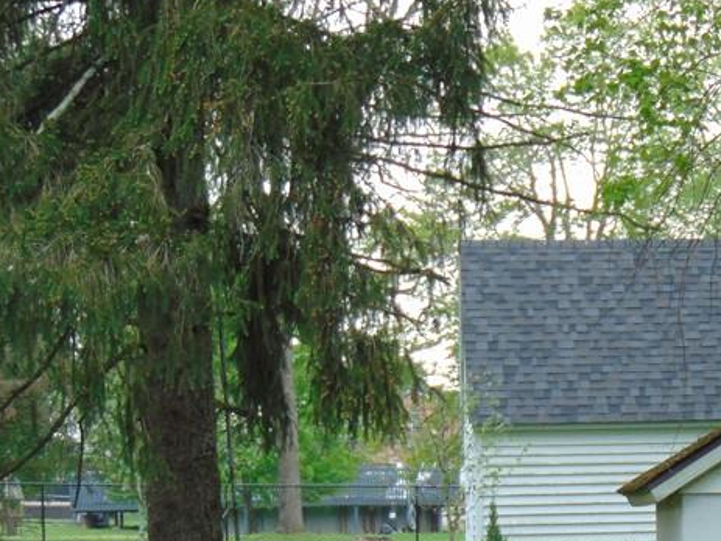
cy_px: 558
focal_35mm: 239
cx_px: 735
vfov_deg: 6.2
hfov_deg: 8.2
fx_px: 4977
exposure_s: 1/125
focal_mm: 19.4
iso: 80
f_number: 3.9
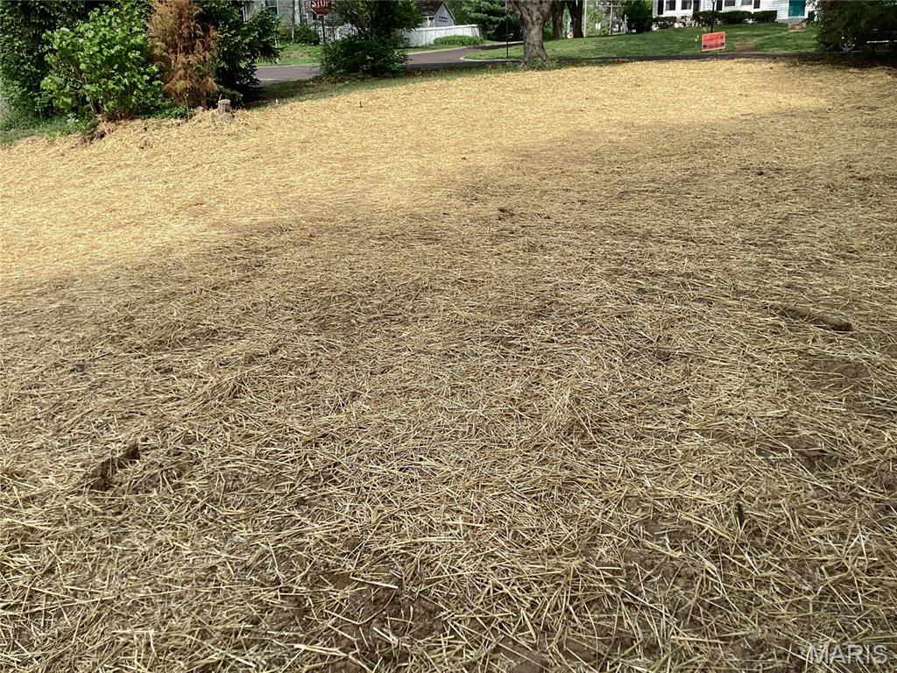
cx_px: 448
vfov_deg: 45.4
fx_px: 803
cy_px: 336
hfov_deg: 58.4
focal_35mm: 31
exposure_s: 1/604
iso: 25
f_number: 2.4
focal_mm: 3.3
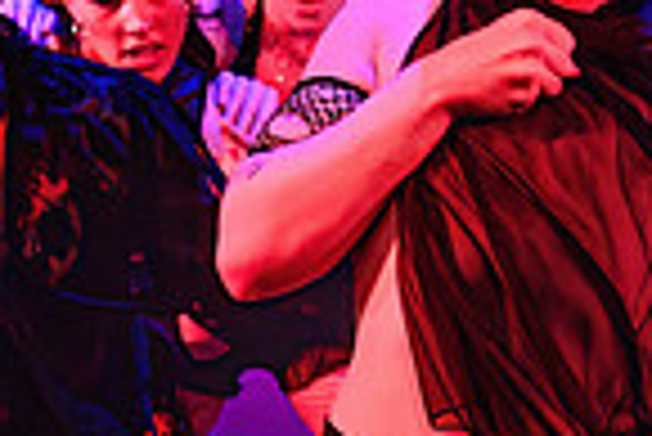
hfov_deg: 19.2
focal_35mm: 106
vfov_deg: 12.9
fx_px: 1922
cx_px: 460
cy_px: 346
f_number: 2.8
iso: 3200
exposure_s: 1/300
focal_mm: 24
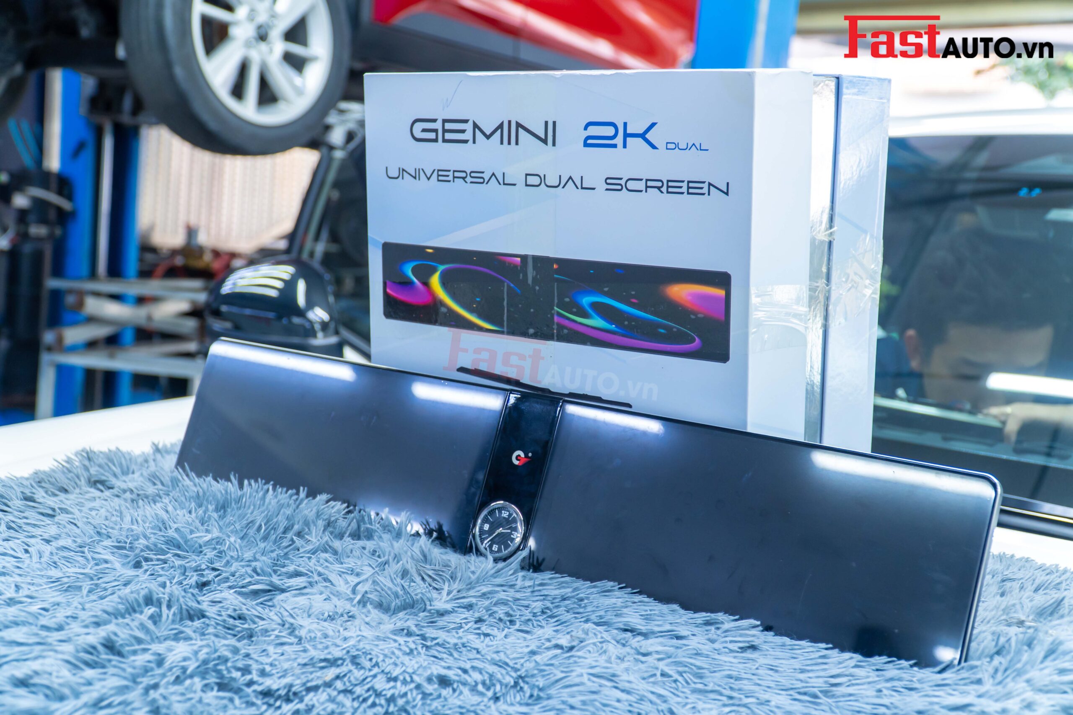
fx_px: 1297
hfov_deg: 45.0
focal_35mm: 44
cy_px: 358
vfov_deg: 30.9
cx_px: 536
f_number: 4
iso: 640
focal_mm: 29
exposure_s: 1/60
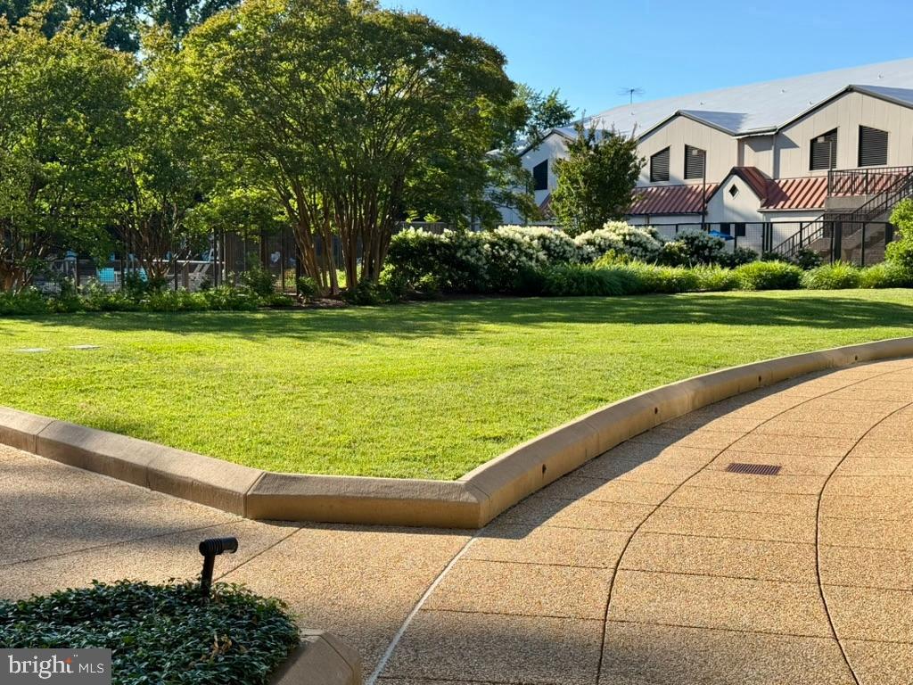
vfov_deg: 30.3
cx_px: 456
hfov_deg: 39.7
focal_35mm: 48
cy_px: 342
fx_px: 1266
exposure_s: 1/2110
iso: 64
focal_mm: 6.76
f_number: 1.78
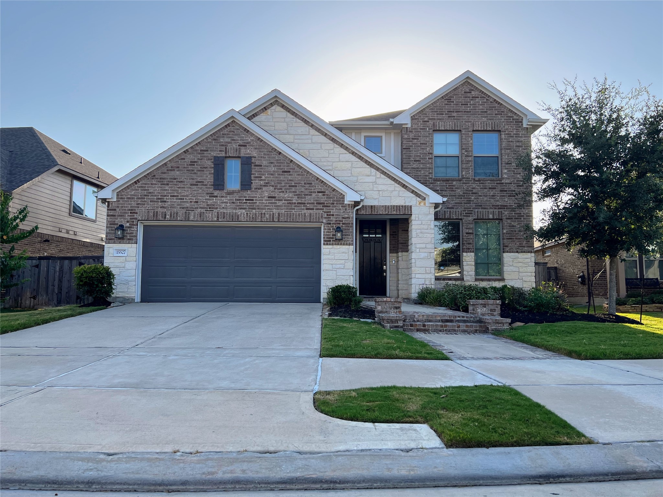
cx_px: 332
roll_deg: -0.6
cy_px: 248
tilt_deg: +5.3
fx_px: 498
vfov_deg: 53.1
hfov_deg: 67.3
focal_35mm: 26
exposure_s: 1/2045
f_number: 1.5
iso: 50
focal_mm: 5.7
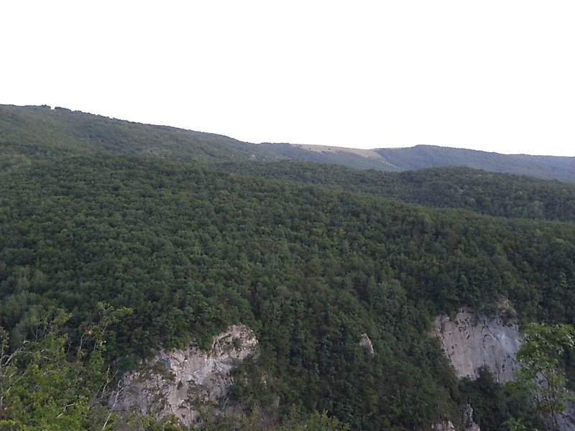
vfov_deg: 34.3
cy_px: 216
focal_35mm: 42
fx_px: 698
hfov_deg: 44.8
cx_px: 288
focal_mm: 7.59
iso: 400
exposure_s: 1/40
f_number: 3.3
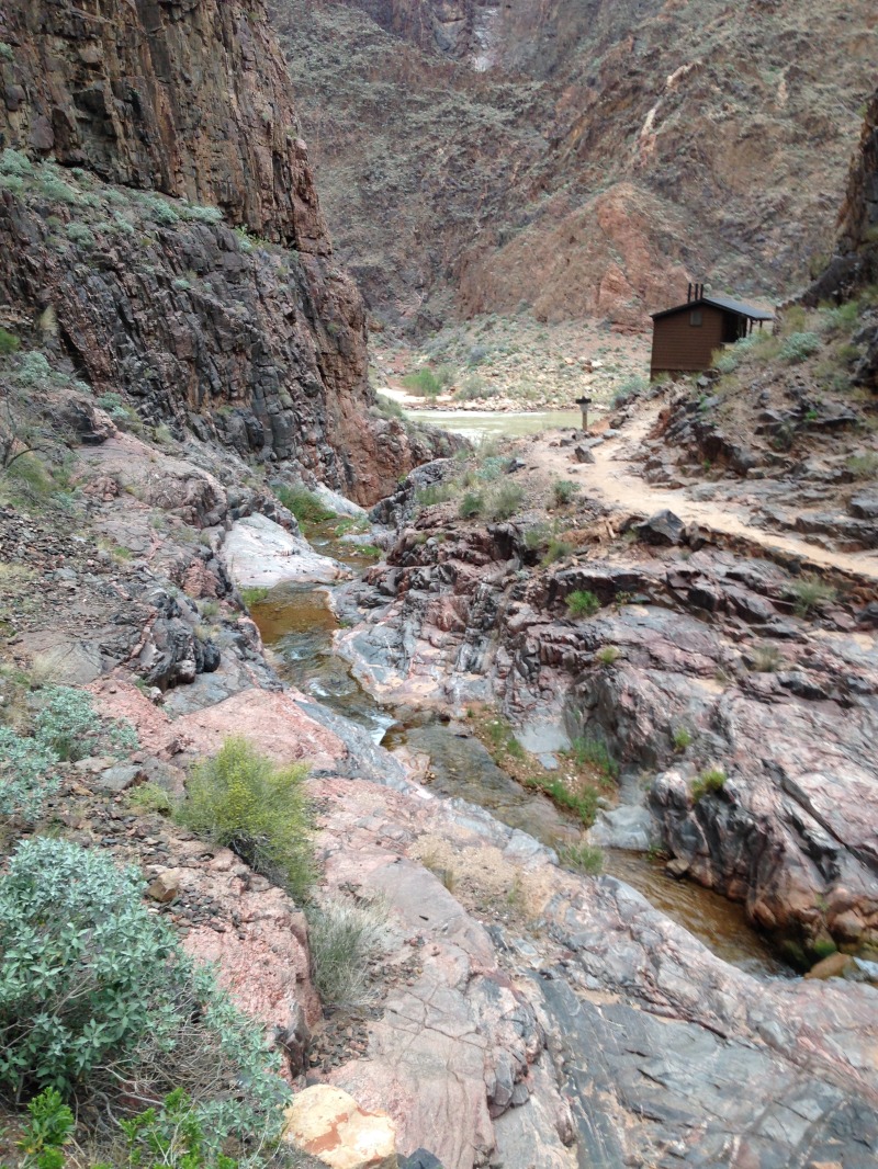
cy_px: 584
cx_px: 439
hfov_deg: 43.0
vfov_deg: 55.3
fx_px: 1116
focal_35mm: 33
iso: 50
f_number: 2.4
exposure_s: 1/60
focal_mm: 4.12
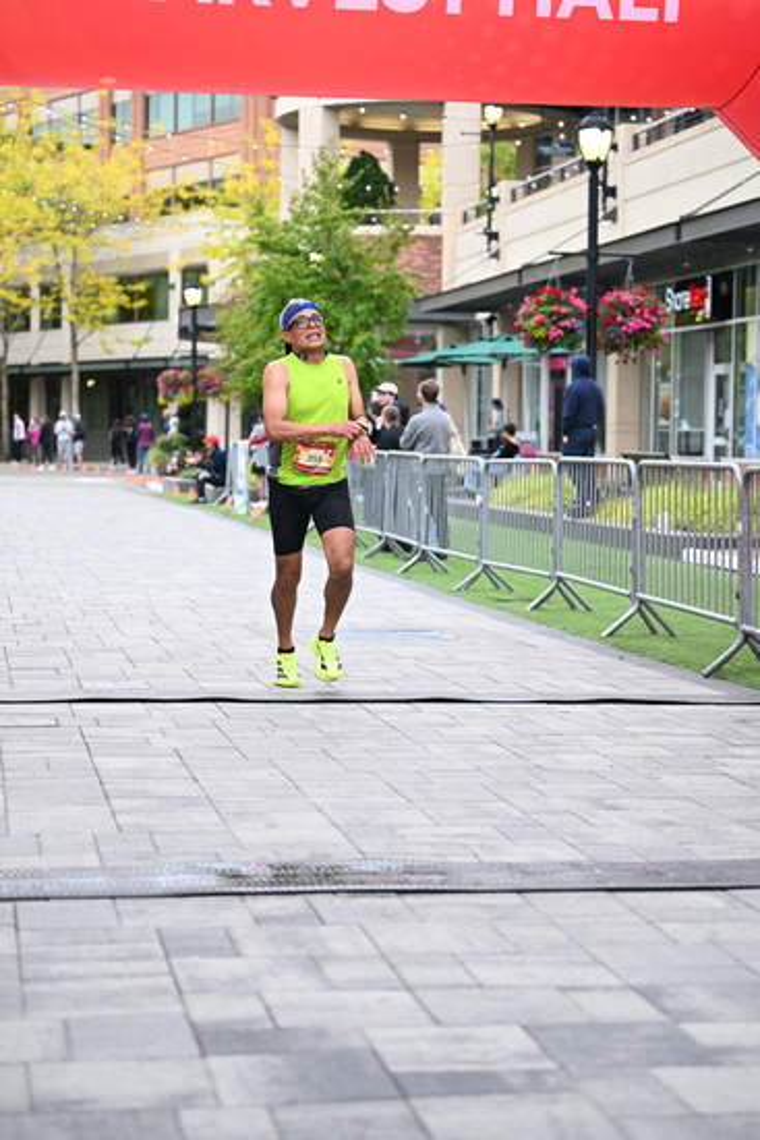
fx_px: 2215
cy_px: 570
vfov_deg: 28.8
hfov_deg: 19.5
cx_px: 380
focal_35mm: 70
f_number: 2.8
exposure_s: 1/1600
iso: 1250
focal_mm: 70
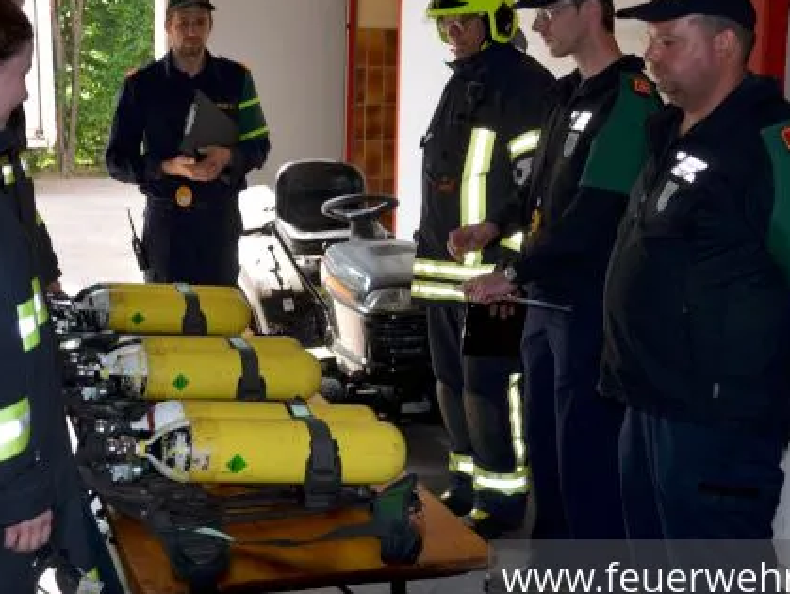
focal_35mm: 56
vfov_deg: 26.2
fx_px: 1273
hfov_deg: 34.4
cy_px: 215
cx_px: 330
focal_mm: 25
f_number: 4
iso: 200
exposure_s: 1/125
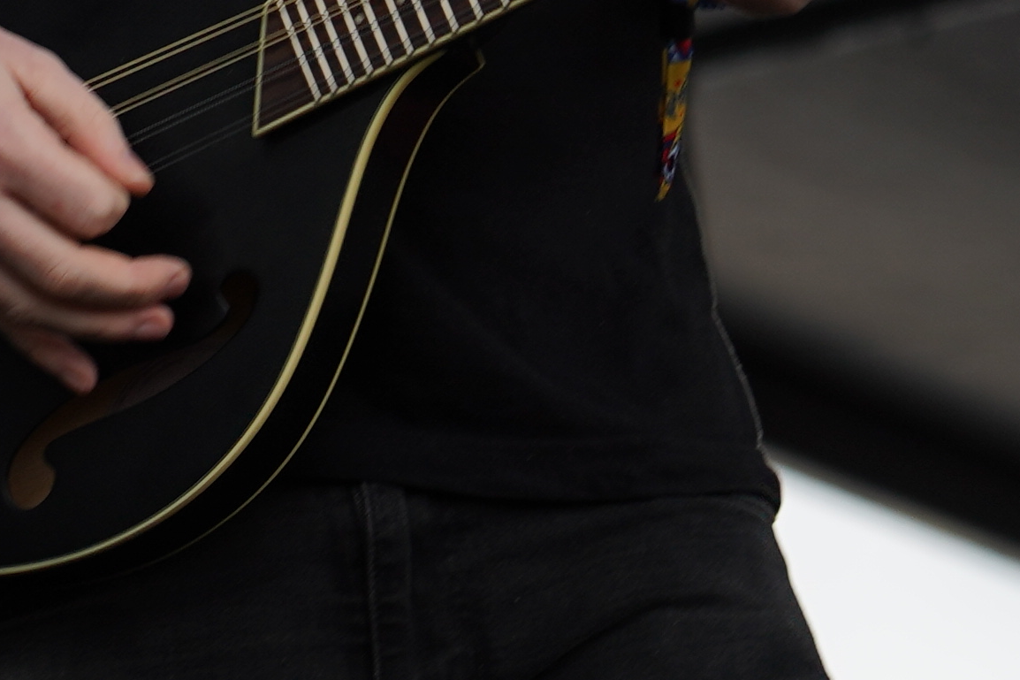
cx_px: 206
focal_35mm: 546
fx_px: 15467
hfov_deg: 3.8
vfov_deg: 2.5
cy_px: -856
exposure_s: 1/250
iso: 100
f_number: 5.6
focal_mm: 105
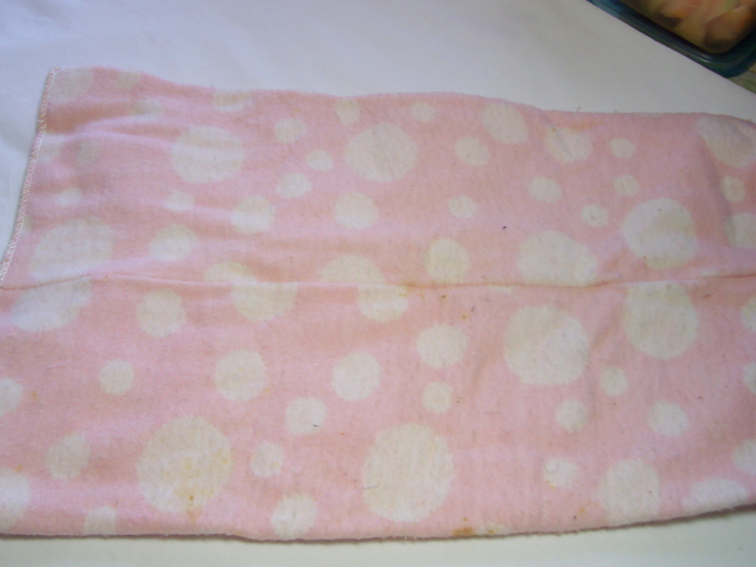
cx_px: 378
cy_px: 284
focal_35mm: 37
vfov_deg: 38.7
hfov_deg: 50.1
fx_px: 808
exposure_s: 1/45
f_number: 2.8
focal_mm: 5.6
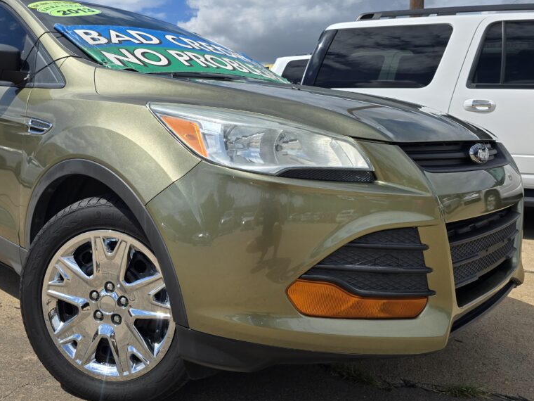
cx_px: 190
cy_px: 168
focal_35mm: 31
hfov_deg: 57.4
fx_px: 478
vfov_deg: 45.3
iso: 12
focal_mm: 6.3
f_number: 1.7
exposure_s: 1/1321
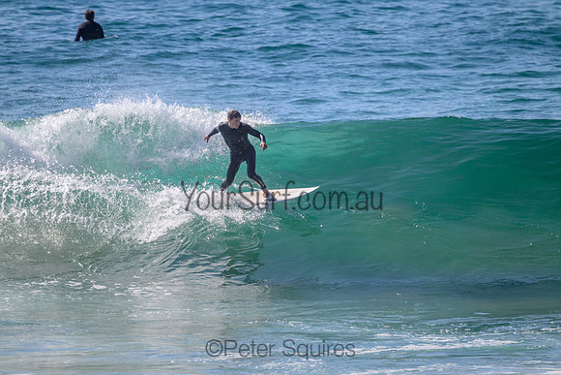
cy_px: 188
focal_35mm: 800
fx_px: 12469
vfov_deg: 1.7
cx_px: 280
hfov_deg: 2.6
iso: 1000
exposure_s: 1/2000
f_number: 11
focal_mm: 800
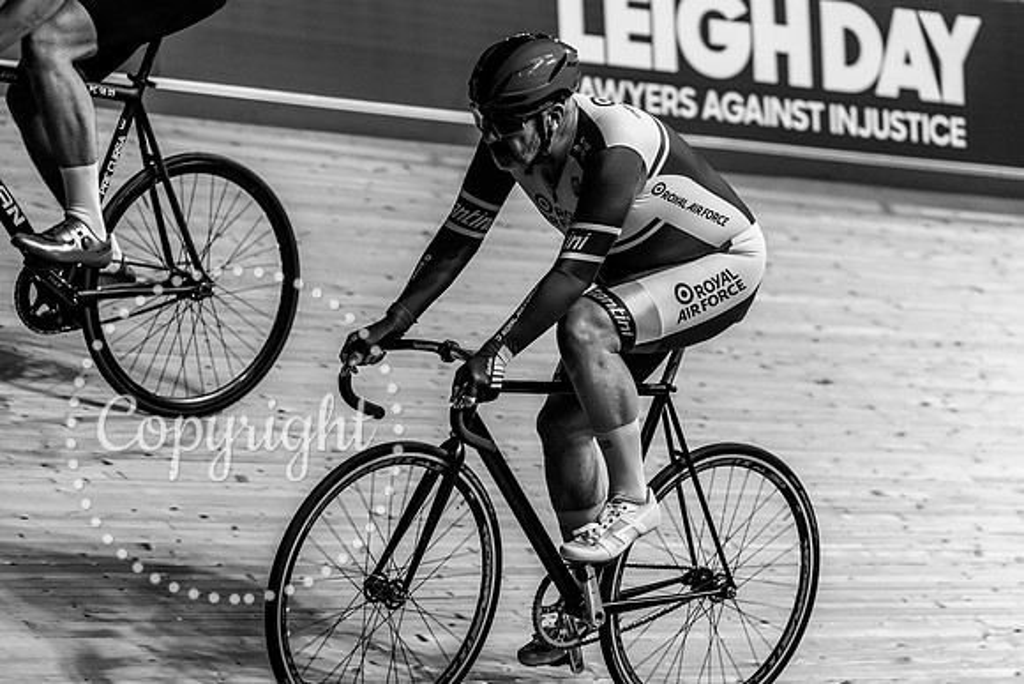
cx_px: 512
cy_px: 342
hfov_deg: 11.4
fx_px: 5121
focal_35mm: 180
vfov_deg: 7.6
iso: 2500
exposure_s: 1/1000
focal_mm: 180
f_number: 3.5
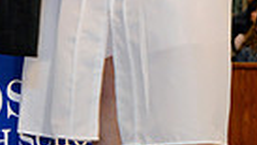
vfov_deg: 4.1
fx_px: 1996
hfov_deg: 7.4
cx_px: 103
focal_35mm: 293
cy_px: -196
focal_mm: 85
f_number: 6.3
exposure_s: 1/80
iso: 2500
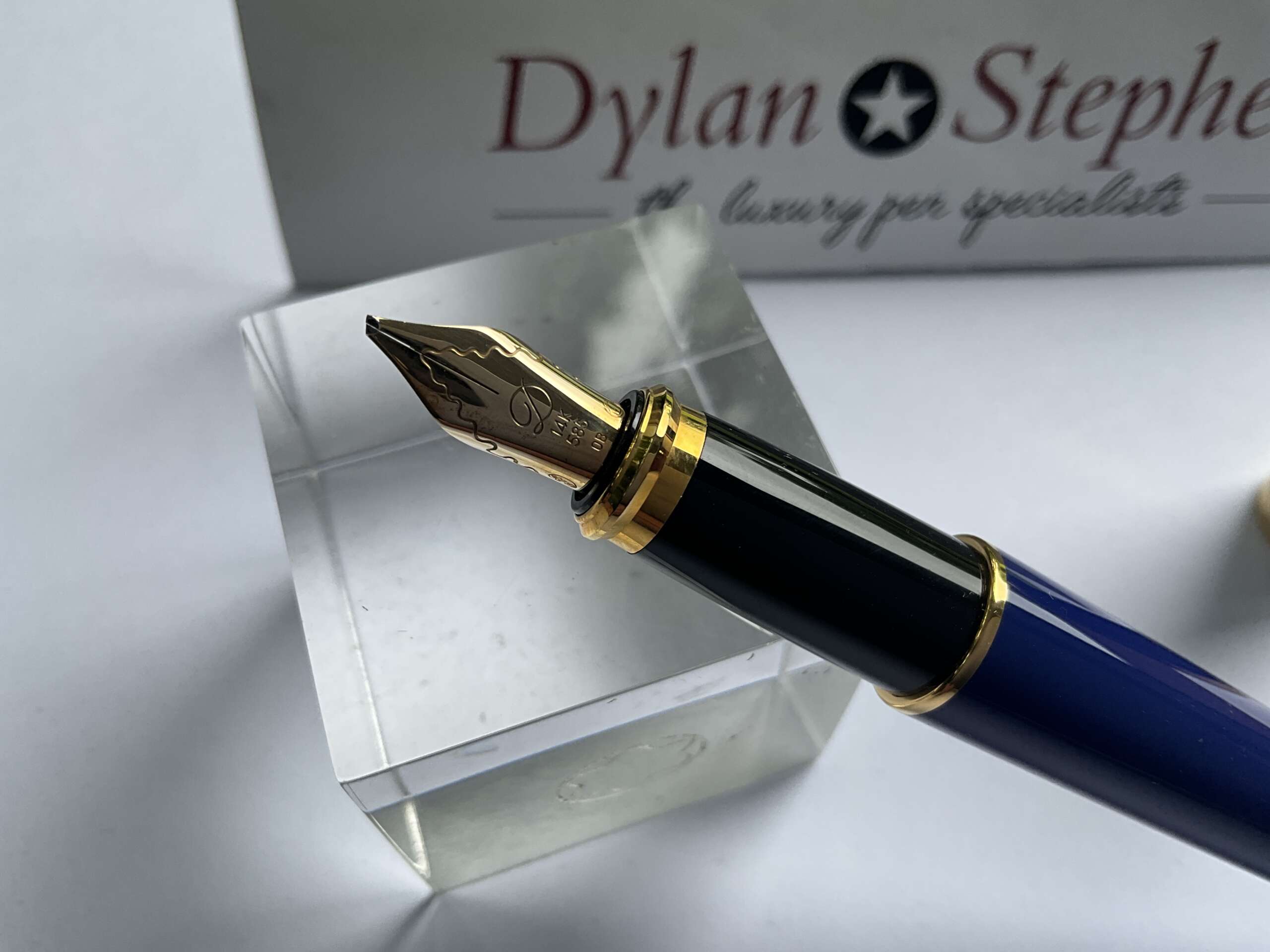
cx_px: 635
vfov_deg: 48.2
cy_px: 476
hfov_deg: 61.7
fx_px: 1064
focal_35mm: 29
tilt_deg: -60.7
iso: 16
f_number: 1.8
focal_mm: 3
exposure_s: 1/122
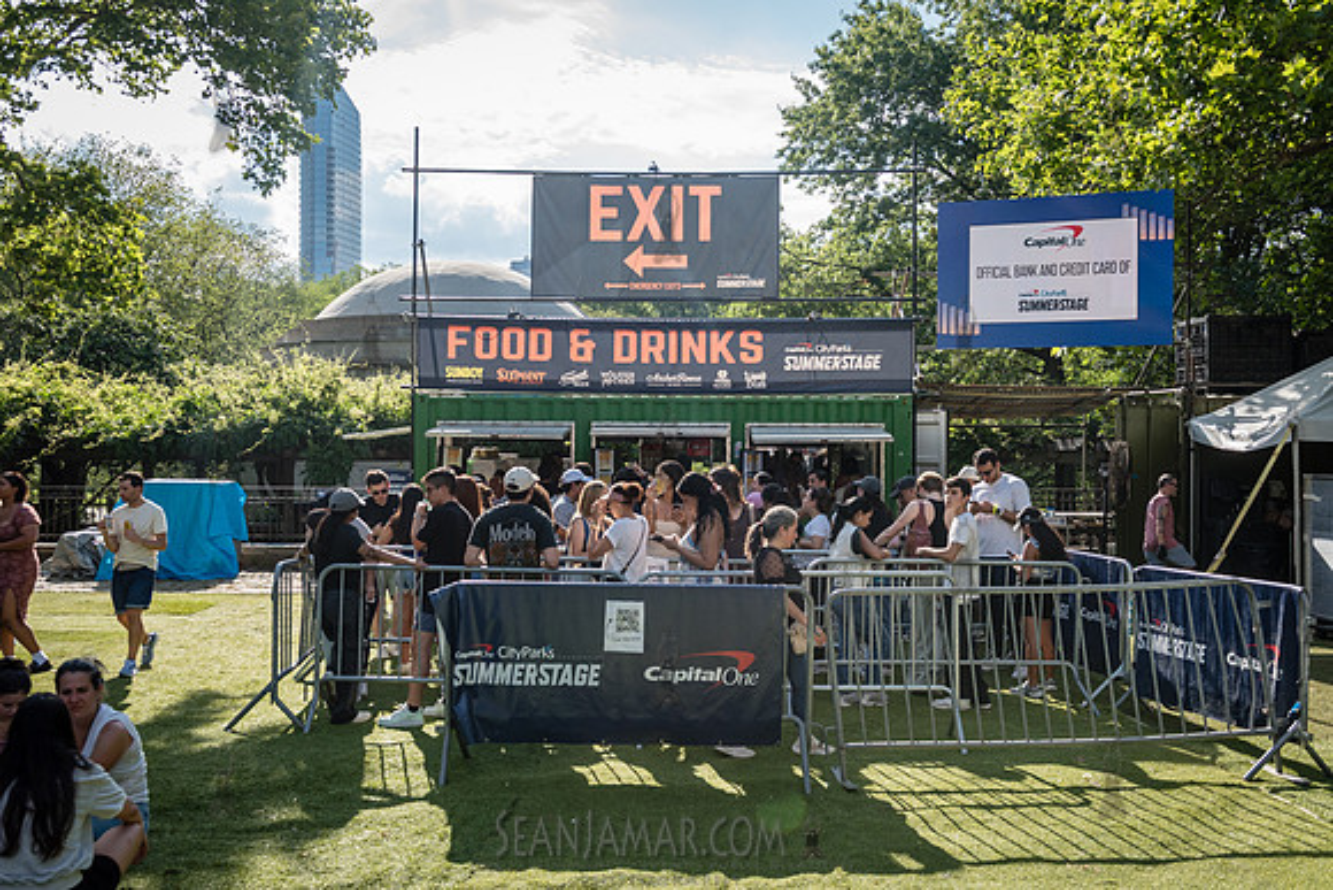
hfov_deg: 57.0
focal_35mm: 33
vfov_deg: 39.8
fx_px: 1228
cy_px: 445
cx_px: 653
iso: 500
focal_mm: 32
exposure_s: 1/1250
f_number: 5
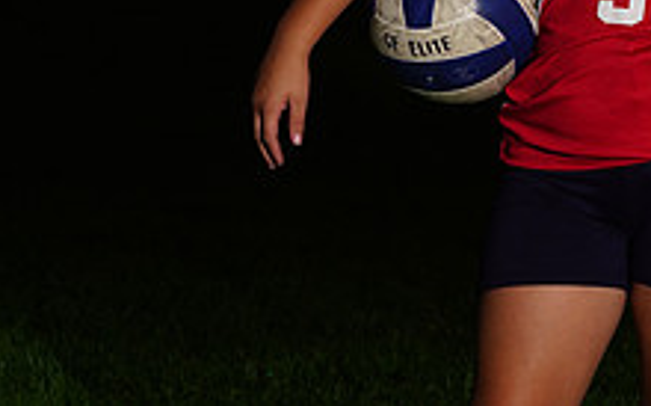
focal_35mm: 288
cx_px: 758
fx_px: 5104
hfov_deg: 7.2
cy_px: -164
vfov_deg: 4.5
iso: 400
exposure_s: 1/125
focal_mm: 107
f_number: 9
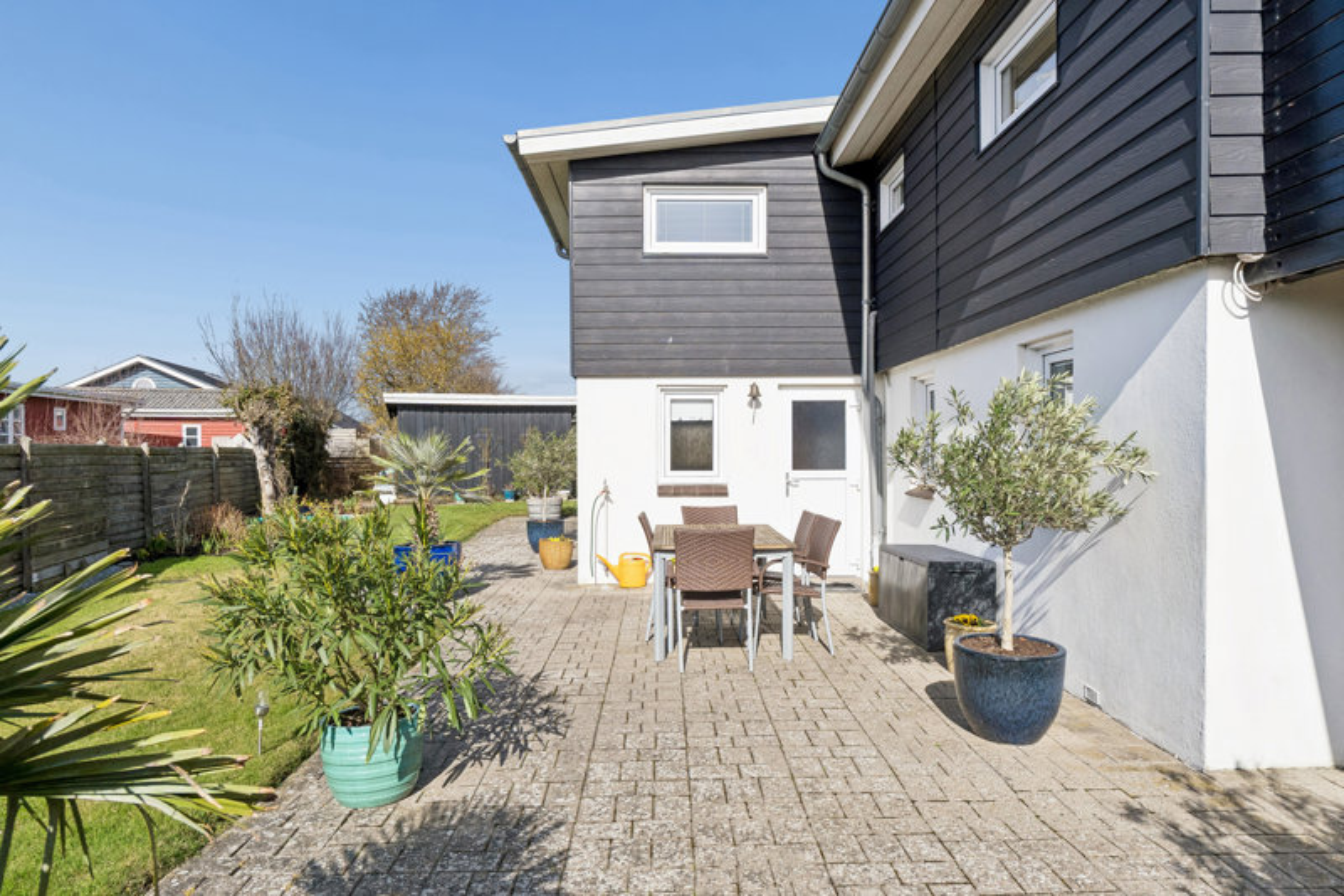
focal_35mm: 24
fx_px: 896
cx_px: 672
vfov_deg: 53.1
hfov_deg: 73.8
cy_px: 448
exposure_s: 1/800
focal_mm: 16
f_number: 8
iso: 250
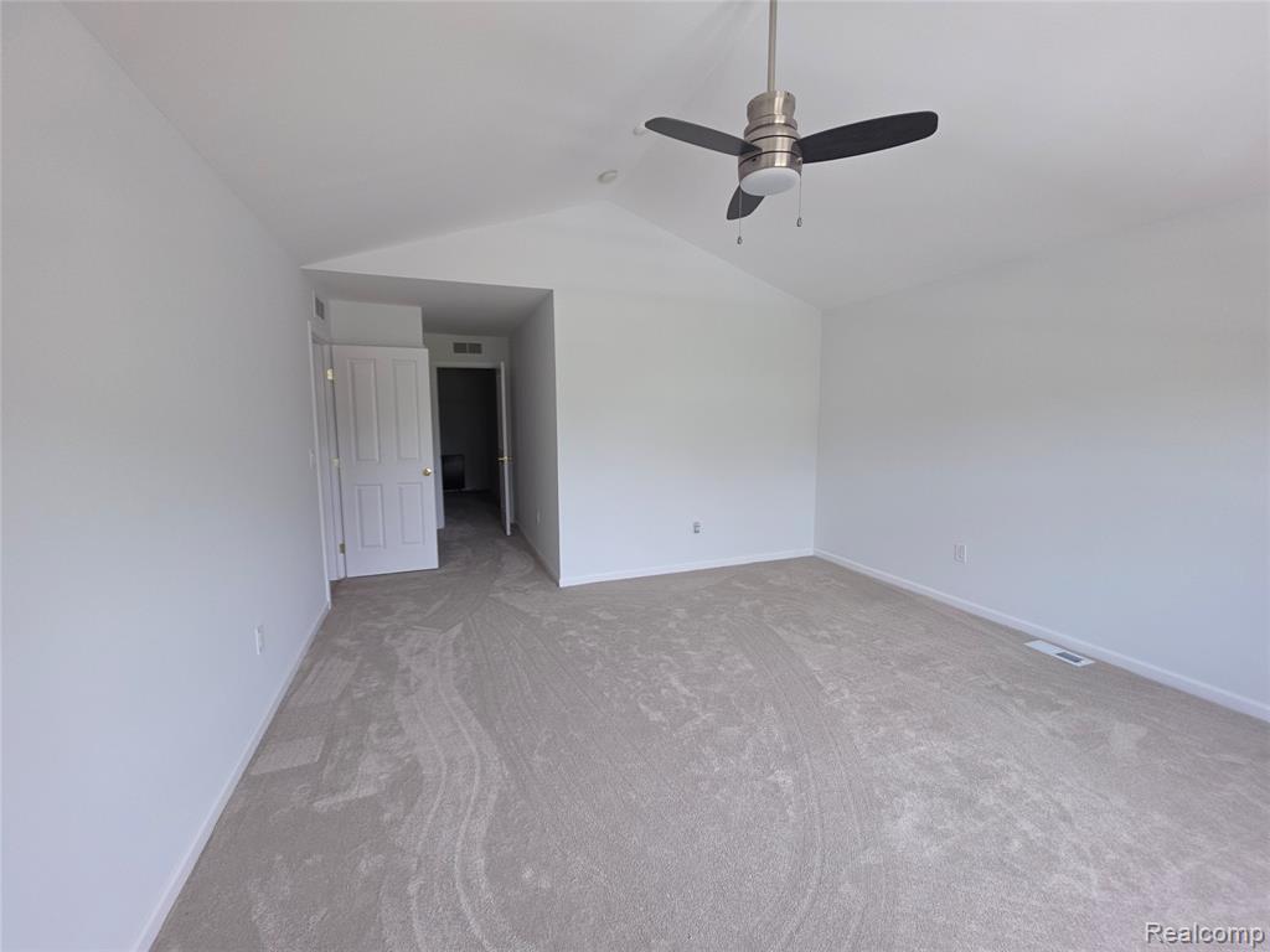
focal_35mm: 13
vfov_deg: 89.9
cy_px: 476
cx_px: 635
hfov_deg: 106.2
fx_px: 477
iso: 32
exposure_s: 1/60
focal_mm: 2.2
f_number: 1.9
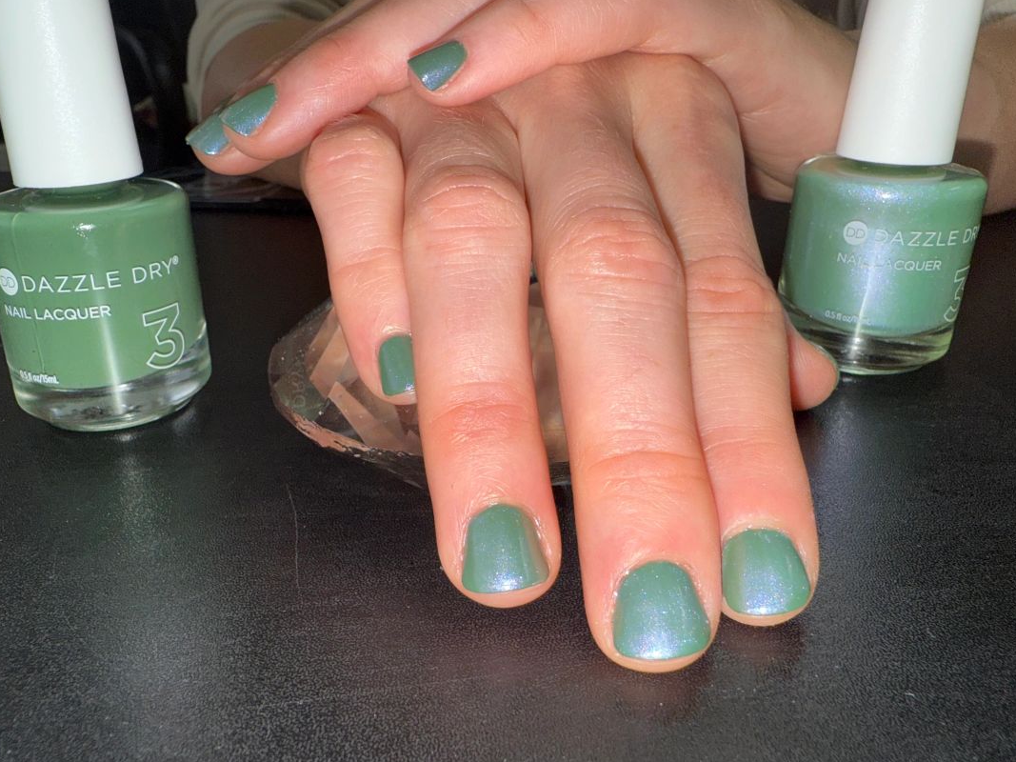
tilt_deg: -23.2
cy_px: 362
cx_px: 563
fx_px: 792
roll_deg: +0.1
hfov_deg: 65.2
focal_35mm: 27
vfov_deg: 51.3
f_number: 2.2
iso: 25
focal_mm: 2.22
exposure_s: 1/122
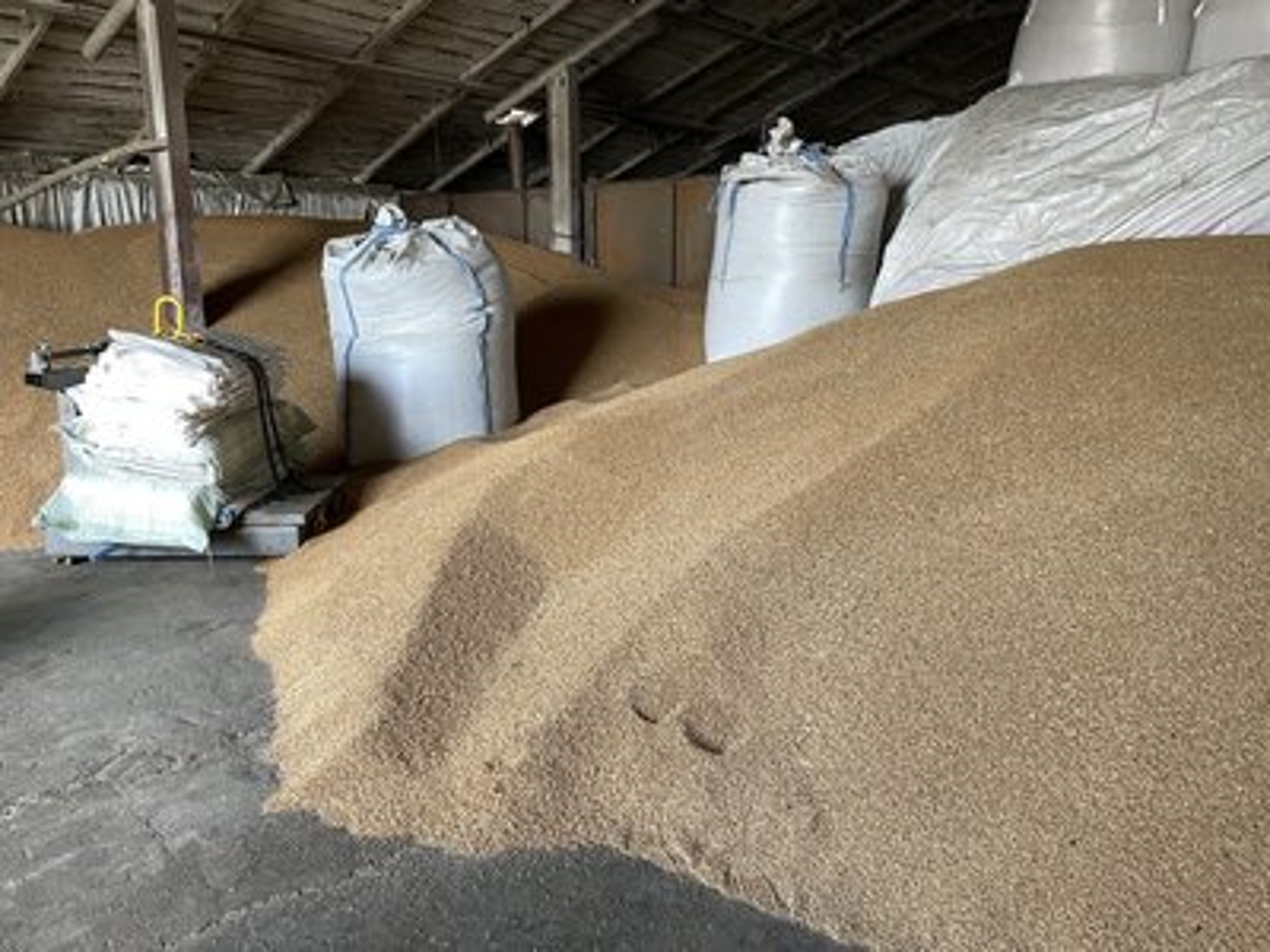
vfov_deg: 53.1
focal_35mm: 26
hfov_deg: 67.3
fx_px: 954
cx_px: 635
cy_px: 476
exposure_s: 1/76
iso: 125
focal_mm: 4.2
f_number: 1.6
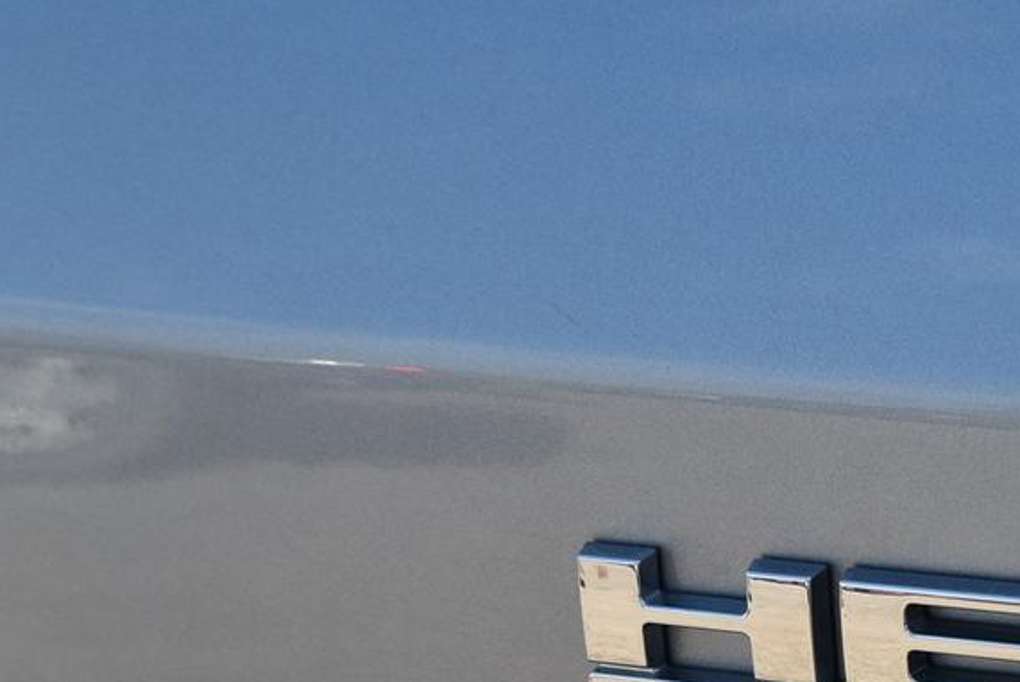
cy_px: 730
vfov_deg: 10.6
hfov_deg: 15.8
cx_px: 970
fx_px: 3629
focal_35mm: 128
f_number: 8
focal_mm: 38
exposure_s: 1/250
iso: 160
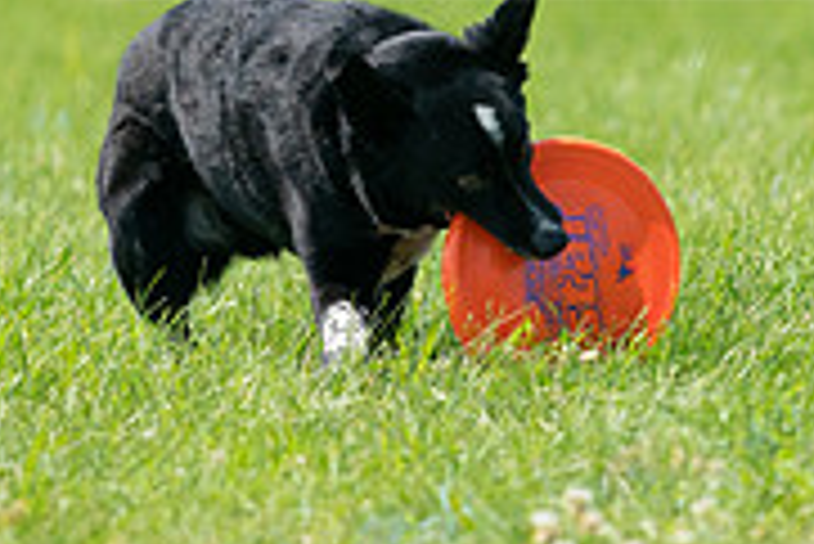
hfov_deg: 2.1
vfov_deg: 1.4
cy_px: -70
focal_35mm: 969
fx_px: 21927
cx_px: 522
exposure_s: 1/4000
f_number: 6.3
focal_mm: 303
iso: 1600
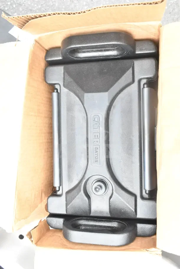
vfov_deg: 57.2
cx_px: 90
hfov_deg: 40.0
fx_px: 247
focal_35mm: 33
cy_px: 134
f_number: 7.1
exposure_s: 1/200
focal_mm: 22
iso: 1600
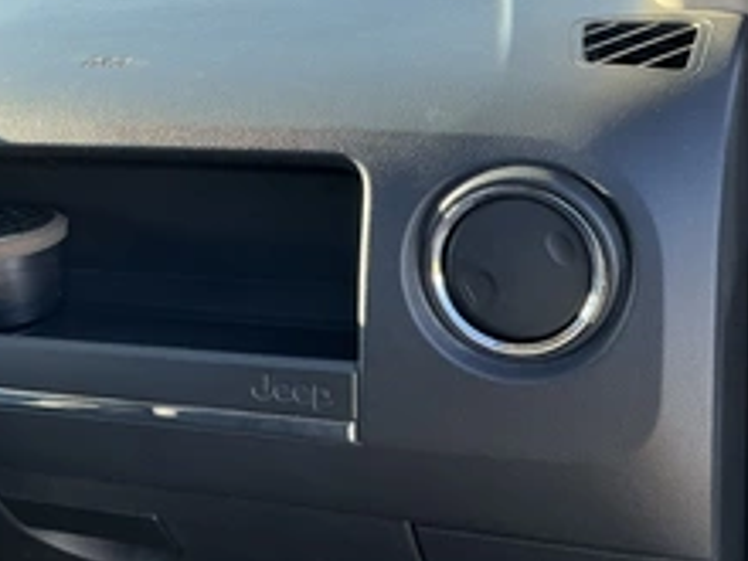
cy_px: 184
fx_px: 1102
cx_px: 248
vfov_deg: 28.4
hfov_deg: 37.1
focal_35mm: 51
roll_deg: +7.3
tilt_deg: -14.6
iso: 25
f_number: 1.8
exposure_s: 1/122
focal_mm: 3
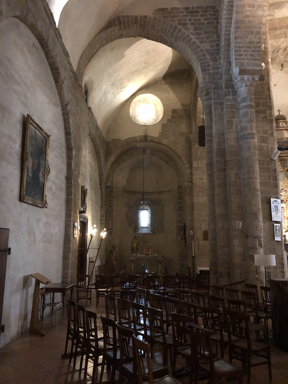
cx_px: 144
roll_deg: -0.2
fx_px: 311
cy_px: 192
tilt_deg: +11.1
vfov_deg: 63.4
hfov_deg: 49.7
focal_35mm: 28
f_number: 1.8
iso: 320
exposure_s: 1/4
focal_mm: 4
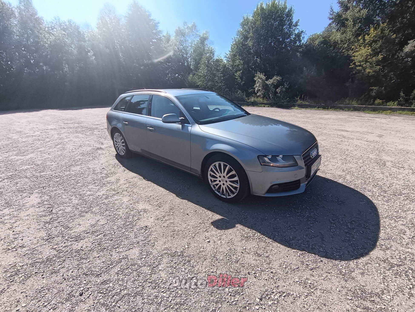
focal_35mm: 17
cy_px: 156
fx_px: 204
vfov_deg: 74.7
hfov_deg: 91.0
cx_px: 208
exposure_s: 1/769
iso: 102
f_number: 2.2
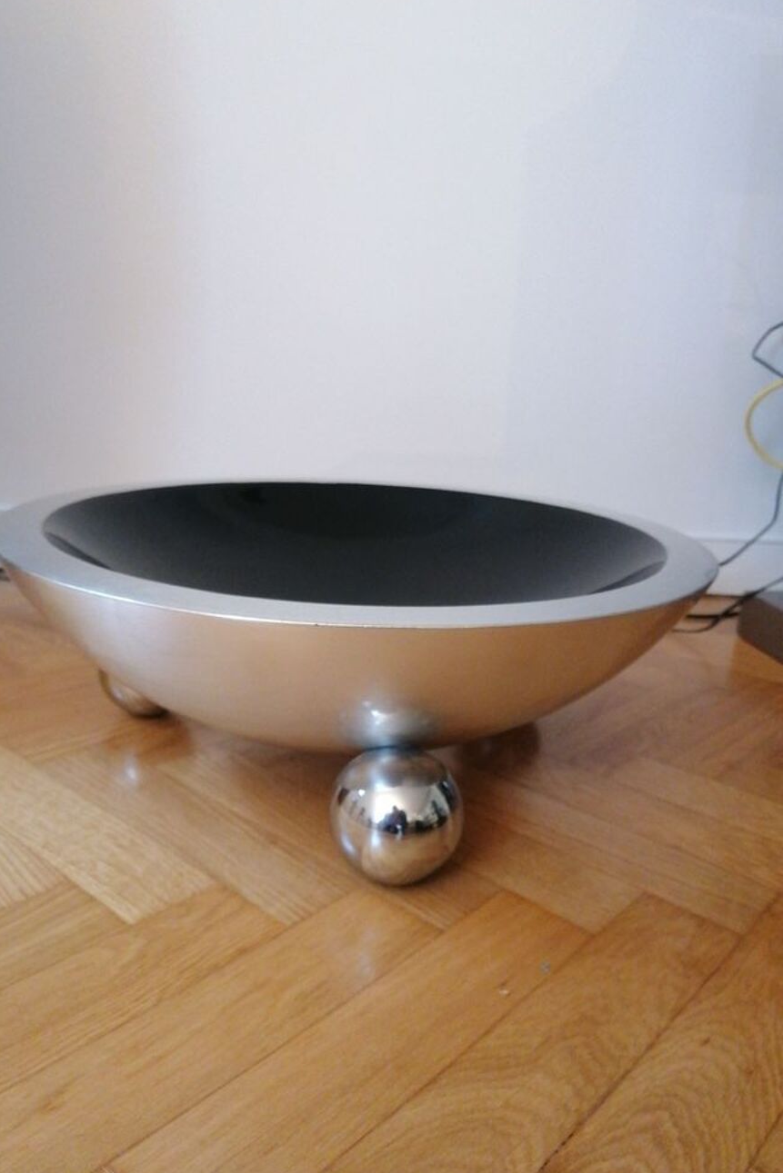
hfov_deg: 44.9
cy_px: 594
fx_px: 946
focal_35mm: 29
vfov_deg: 63.7
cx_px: 365
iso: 640
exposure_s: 1/20
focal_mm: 4.75
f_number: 1.8
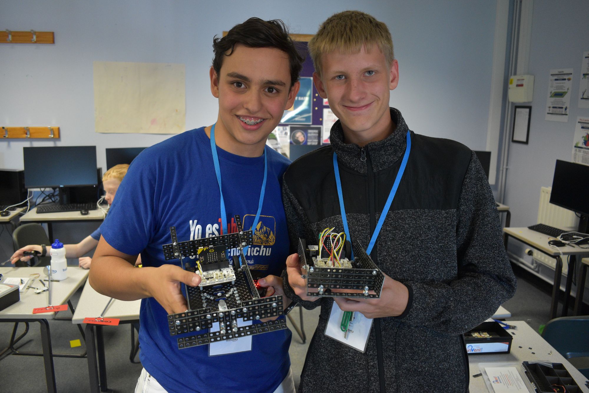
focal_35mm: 30
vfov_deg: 43.6
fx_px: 491
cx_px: 294
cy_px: 196
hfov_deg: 61.9
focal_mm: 20
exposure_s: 1/60
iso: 1800
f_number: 3.8
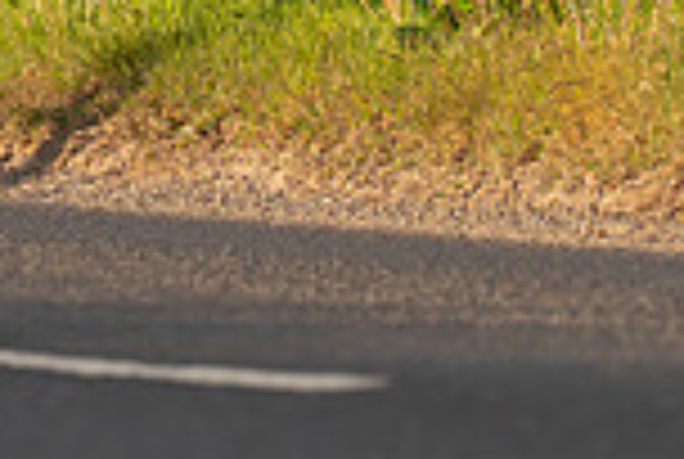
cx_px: -464
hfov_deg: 2.1
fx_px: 18523
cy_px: -218
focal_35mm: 973
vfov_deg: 1.4
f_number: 4
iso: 400
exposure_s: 1/1000
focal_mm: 171
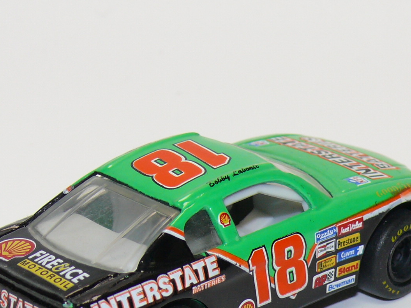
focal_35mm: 176
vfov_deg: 8.4
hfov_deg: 11.2
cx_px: 215
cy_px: 207
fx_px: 2089
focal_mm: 14.3
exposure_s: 1/30
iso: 100
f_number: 4
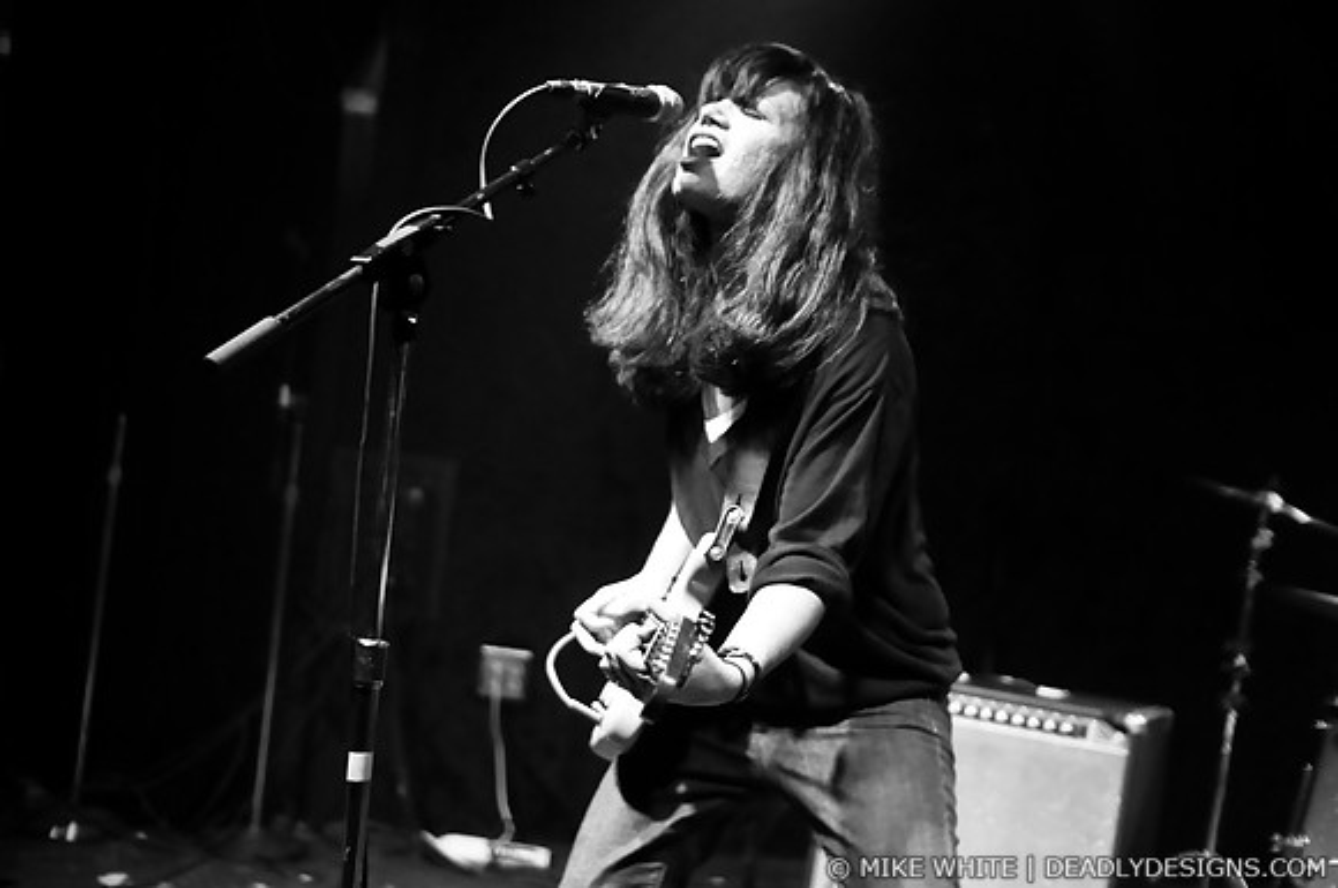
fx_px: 1670
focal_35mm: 45
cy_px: 444
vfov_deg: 29.8
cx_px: 669
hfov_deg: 43.7
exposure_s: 1/60
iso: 1000
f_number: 1.8
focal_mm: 30
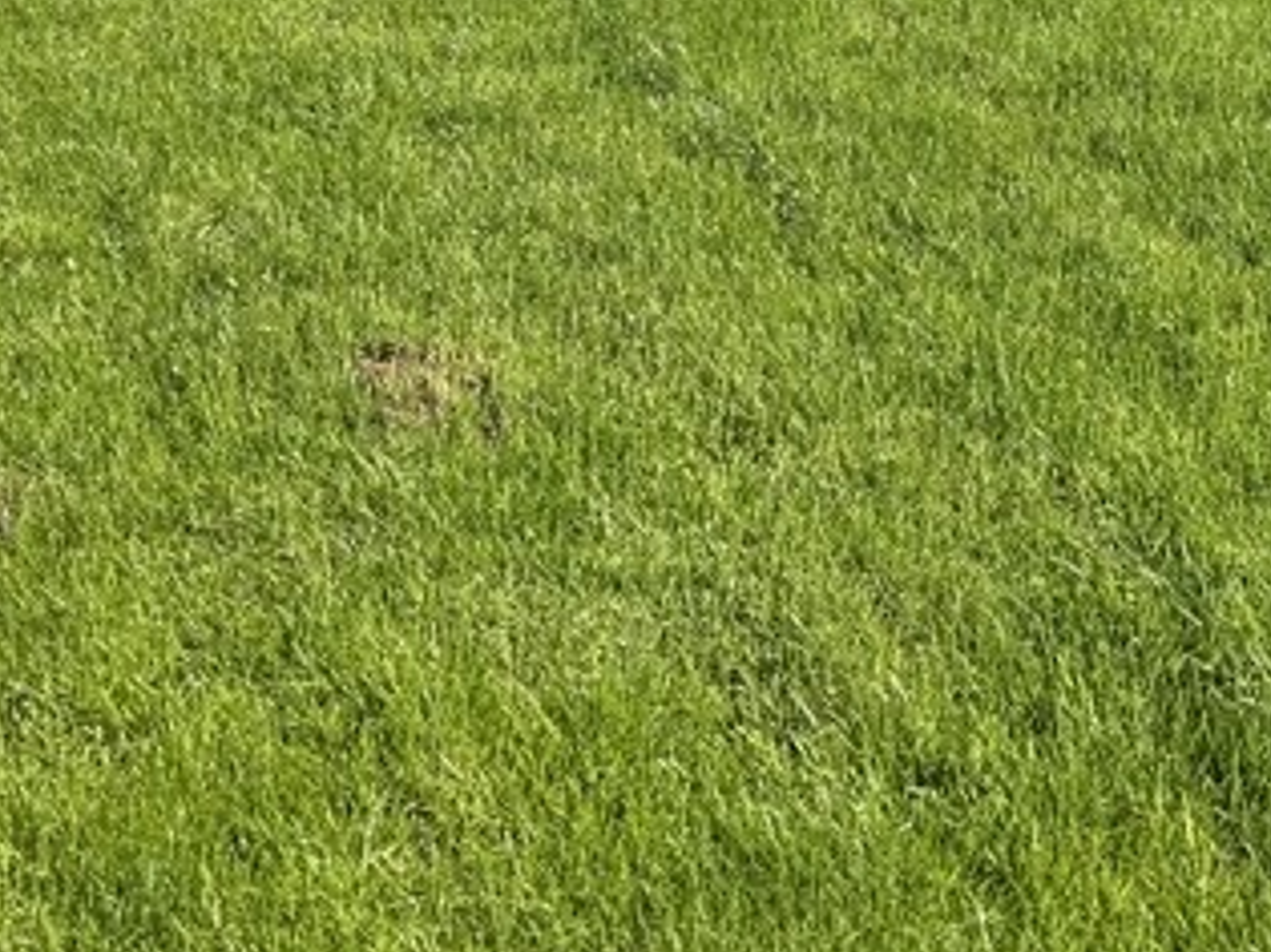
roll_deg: -2.8
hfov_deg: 25.0
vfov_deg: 17.1
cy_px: -476
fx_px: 2863
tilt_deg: -6.1
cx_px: 666
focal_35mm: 78
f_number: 1.78
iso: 80
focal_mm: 6.76
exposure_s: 1/2907
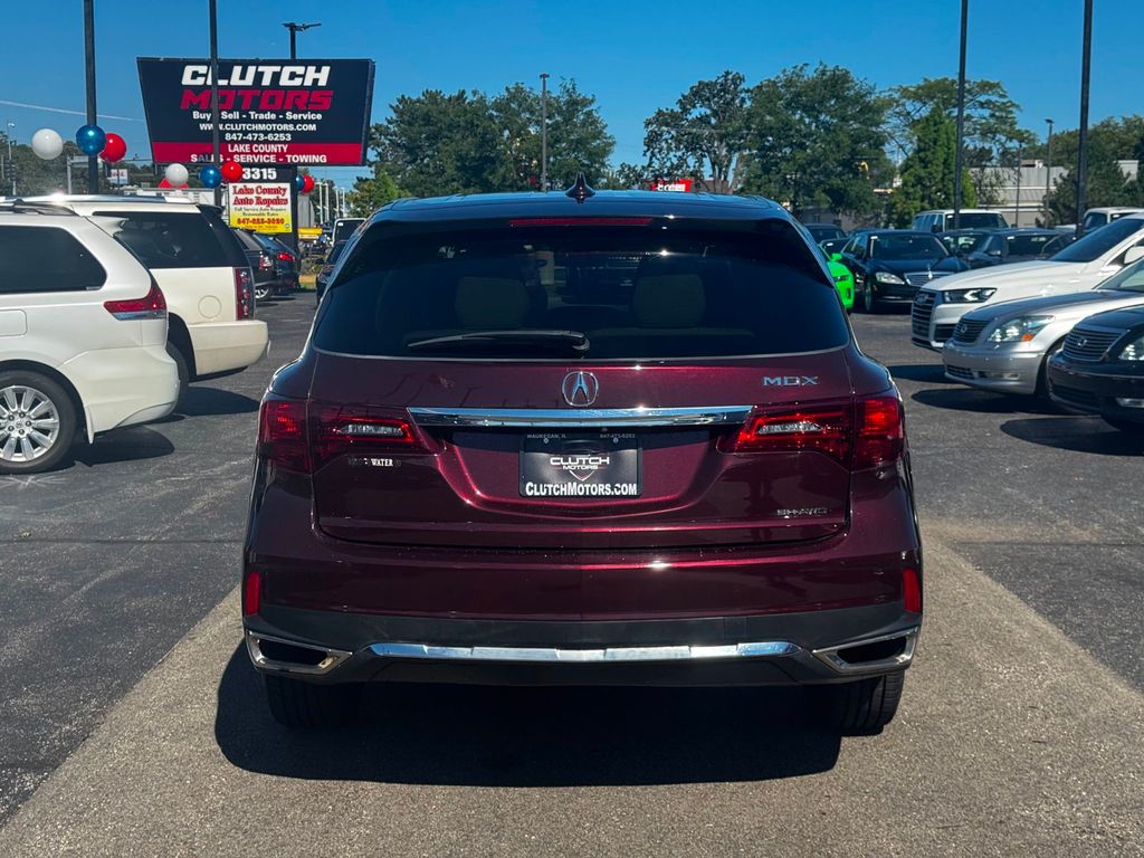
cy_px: 429
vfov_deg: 30.3
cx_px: 572
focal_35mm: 48
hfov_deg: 39.7
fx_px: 1586
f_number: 1.78
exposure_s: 1/3425
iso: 64
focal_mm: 6.76
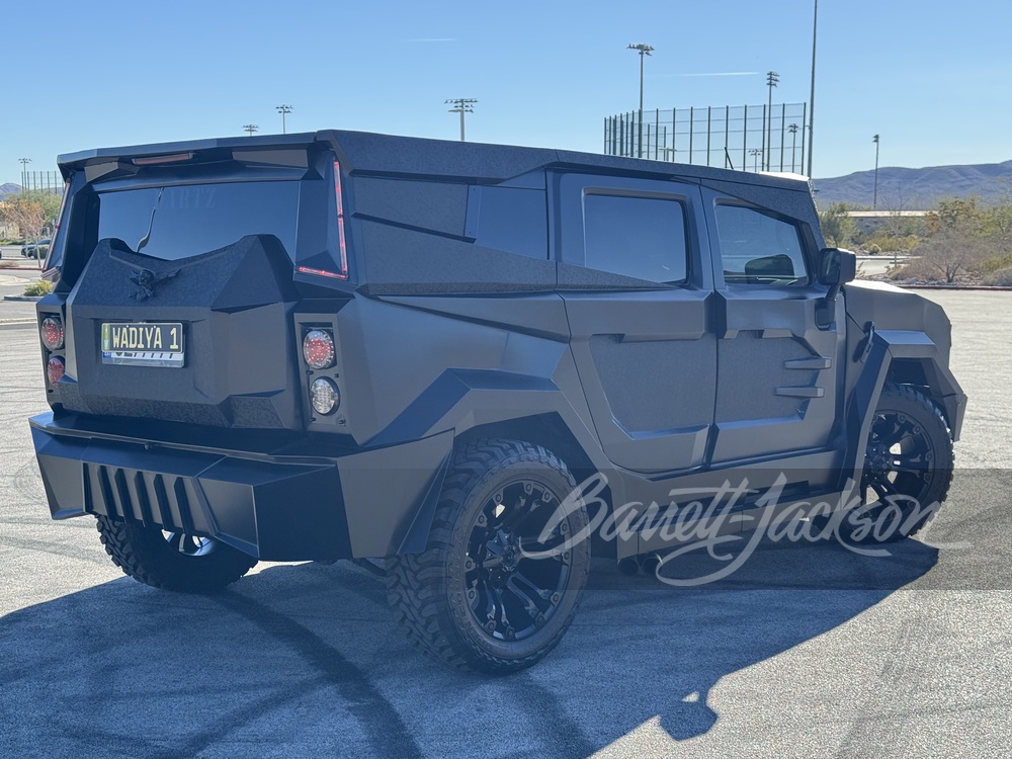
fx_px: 1403
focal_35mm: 48
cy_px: 380
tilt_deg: -7.8
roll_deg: -0.4
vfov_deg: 30.3
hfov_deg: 39.7
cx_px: 506
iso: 64
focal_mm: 6.76
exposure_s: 1/1770
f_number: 1.78
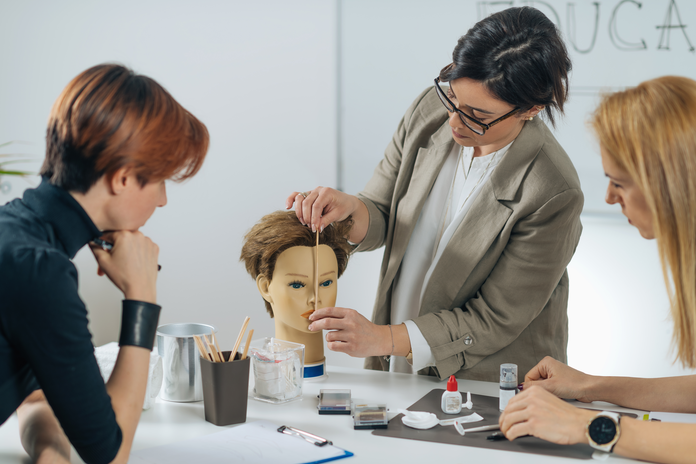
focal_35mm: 87
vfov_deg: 15.7
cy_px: 237
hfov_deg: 23.4
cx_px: 343
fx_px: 1682
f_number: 2.5
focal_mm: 85
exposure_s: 1/200
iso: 64
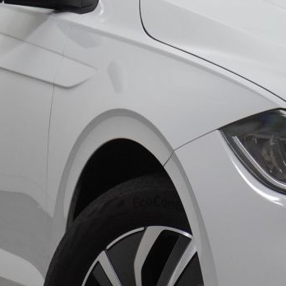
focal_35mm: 281
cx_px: 371
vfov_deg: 6.2
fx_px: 2627
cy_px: 136
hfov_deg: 6.2
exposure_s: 1/200
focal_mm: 48
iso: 1600
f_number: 5.6
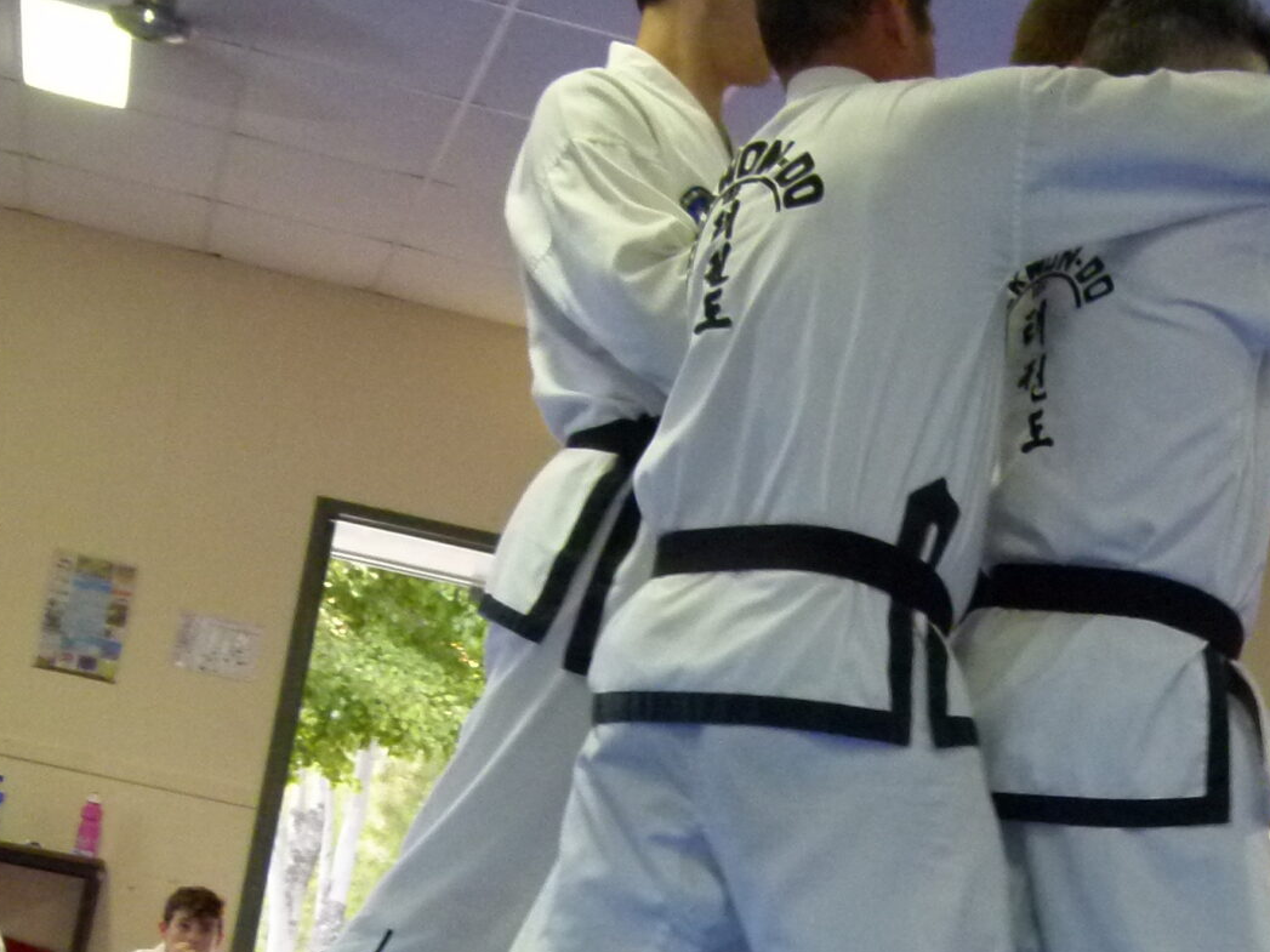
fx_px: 4035
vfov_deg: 13.2
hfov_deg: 17.4
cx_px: 1321
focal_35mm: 110
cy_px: 1085
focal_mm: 8.1
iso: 400
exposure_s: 1/25
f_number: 3.2
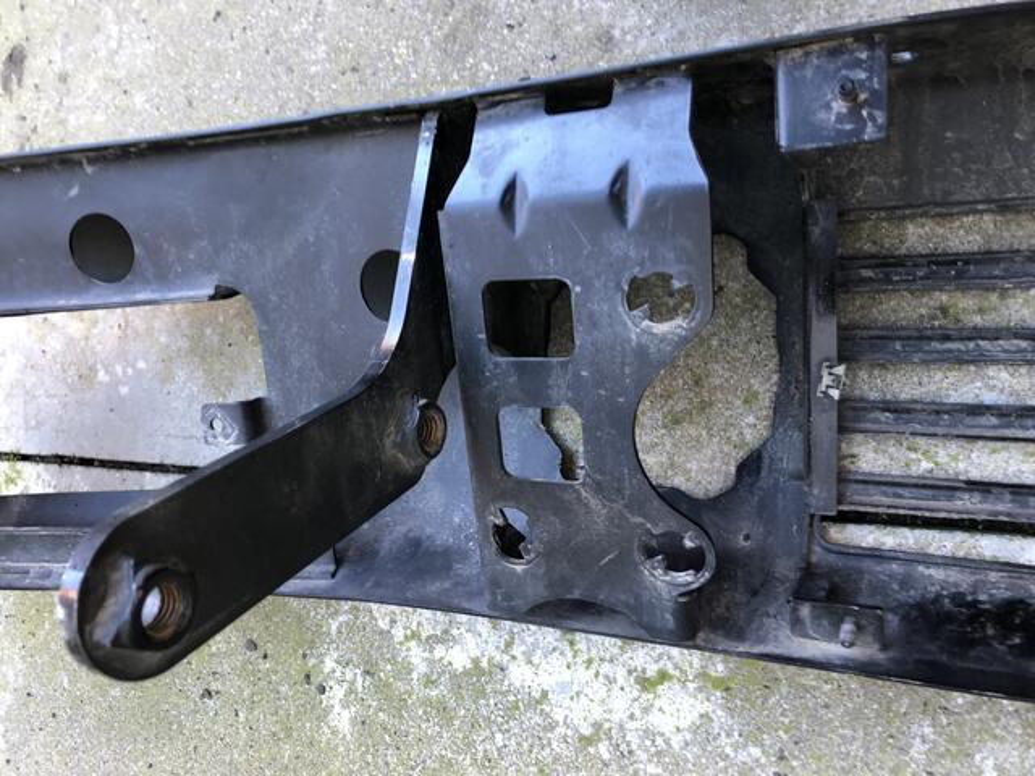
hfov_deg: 63.4
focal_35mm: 28
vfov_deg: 49.7
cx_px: 518
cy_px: 388
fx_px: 837
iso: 40
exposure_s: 1/20
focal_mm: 3.99
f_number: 1.8
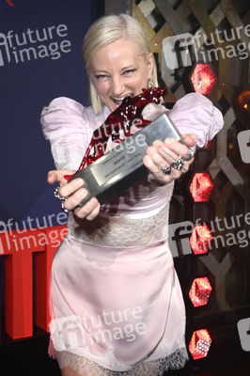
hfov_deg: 25.9
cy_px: 188
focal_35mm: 52
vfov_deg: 38.2
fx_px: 543
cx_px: 125
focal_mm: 52
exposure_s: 1/125
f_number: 5.6
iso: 2500
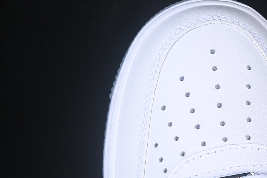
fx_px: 897
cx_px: 214
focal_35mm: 121
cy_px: 131
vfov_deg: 11.3
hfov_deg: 16.8
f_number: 7.1
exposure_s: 1/80
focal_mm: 50
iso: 160
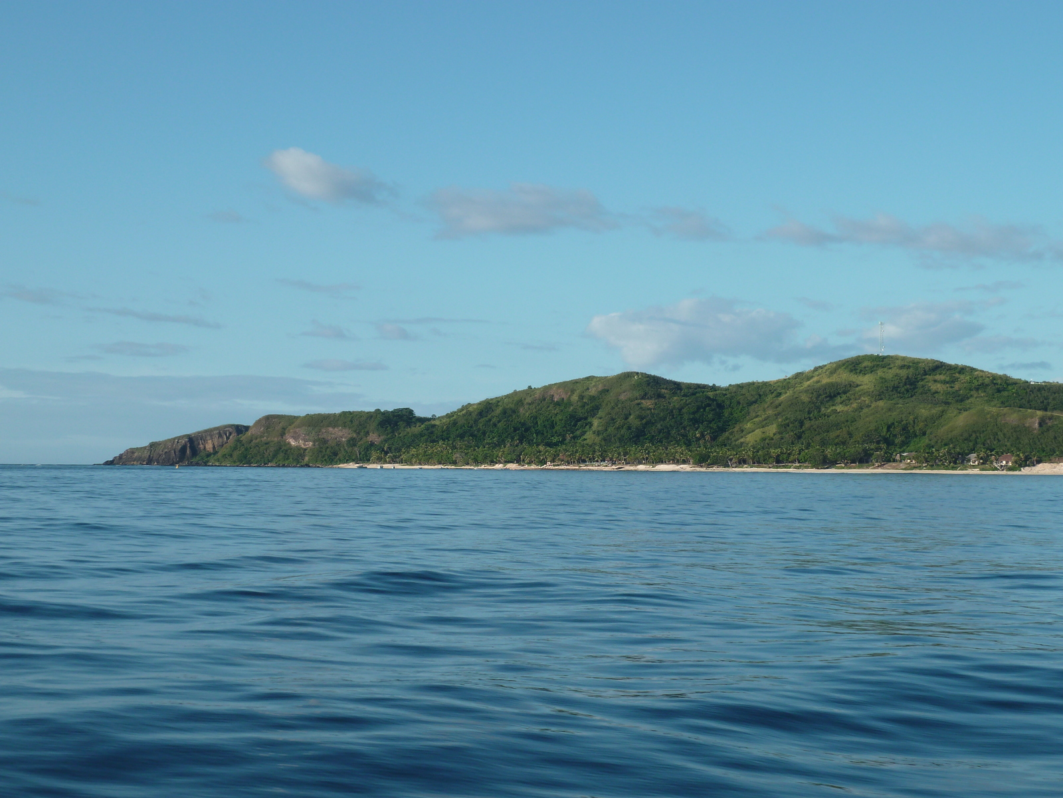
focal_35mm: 59
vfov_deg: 24.8
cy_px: 399
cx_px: 532
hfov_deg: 32.7
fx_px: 1812
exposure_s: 1/500
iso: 80
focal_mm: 9.7
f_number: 4.5
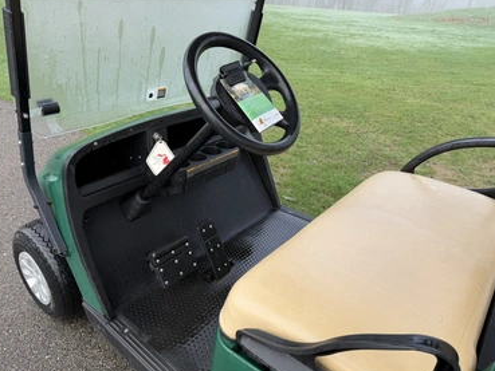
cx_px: 248
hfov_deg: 67.3
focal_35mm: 26
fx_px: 372
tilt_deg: -25.4
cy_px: 194
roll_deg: -1.7
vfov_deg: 53.1
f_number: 1.78
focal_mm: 6.76
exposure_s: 1/423
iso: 80
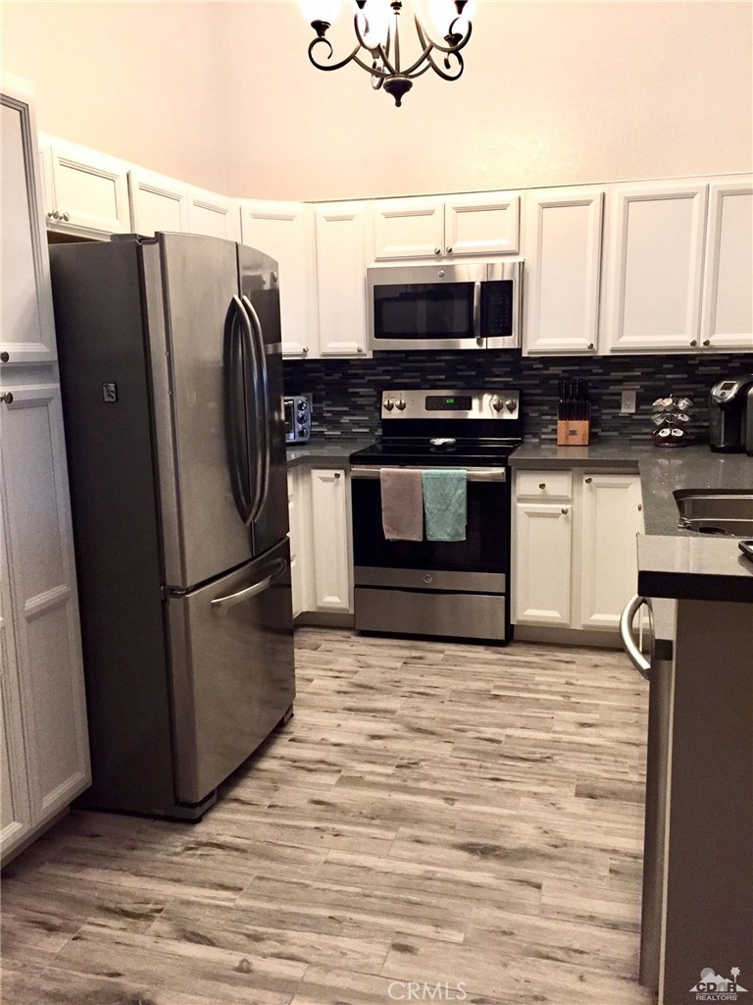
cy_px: 502
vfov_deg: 61.7
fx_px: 841
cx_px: 376
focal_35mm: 29
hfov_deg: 48.2
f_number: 2.2
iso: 200
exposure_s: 1/30
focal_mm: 4.15
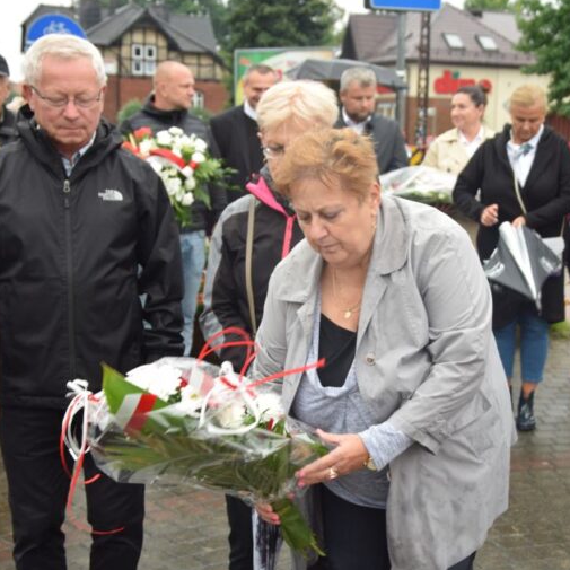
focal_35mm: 62
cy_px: 286
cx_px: 358
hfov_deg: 27.6
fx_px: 1155
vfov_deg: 27.7
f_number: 5
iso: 400
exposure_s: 1/100
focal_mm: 32
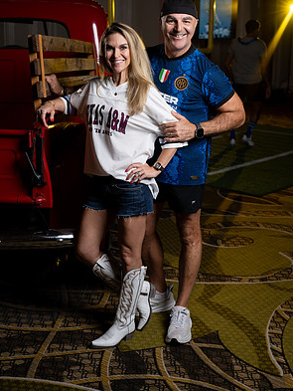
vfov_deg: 34.9
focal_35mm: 55
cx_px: 148
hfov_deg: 26.6
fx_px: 620
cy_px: 169
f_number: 4
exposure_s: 1/125
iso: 200
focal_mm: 50
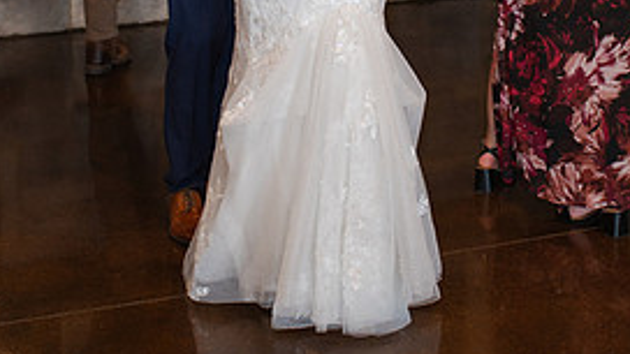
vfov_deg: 12.8
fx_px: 1520
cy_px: -113
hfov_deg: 23.4
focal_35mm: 91
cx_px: 331
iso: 1000
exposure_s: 1/200
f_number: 3.2
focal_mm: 35
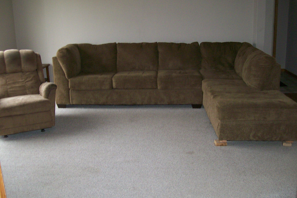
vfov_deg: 35.0
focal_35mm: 38
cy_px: 100
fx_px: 313
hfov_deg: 50.7
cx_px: 146
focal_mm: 6
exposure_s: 1/64
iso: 140
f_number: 2.7
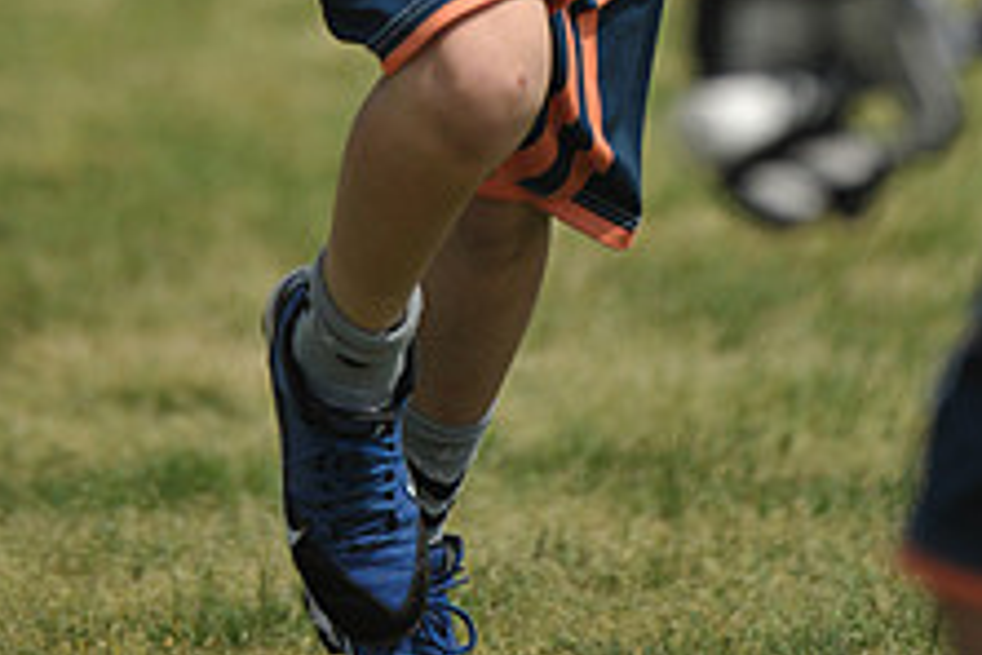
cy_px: -620
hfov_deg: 2.0
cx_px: 376
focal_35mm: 1045
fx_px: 28503
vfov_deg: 1.3
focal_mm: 400
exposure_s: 1/5000
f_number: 4
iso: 640
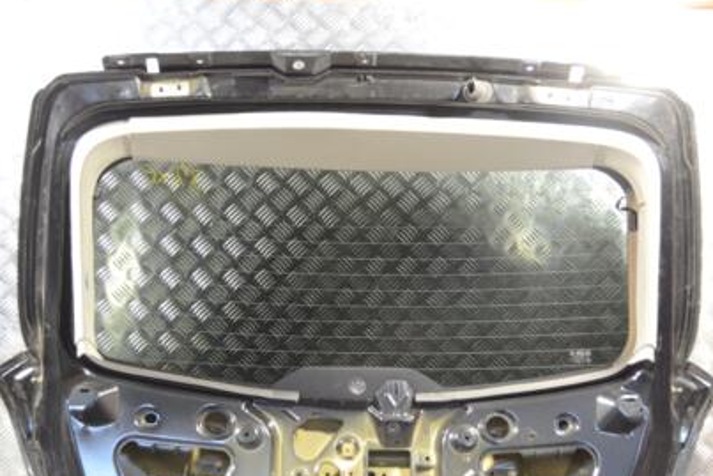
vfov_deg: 20.9
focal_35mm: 65
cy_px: 342
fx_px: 1283
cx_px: 359
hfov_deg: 31.1
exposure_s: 1/30
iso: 800
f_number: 4.5
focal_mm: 29
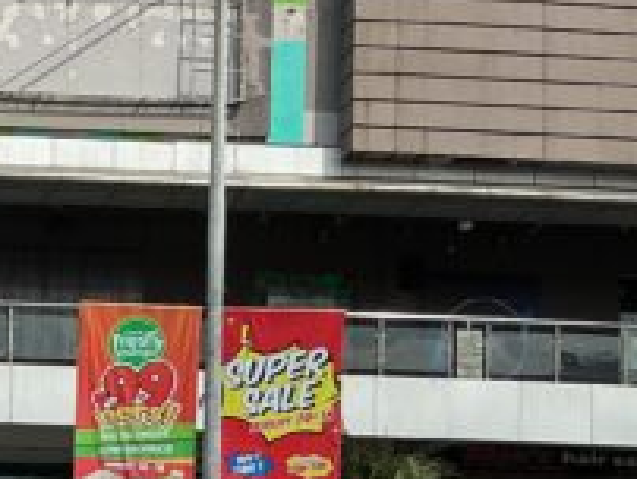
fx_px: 2027
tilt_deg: +3.5
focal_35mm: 110
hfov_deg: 16.2
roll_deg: -1.2
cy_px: 621
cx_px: -341
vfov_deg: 13.0
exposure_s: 1/1279
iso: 25
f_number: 1.8
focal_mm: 3
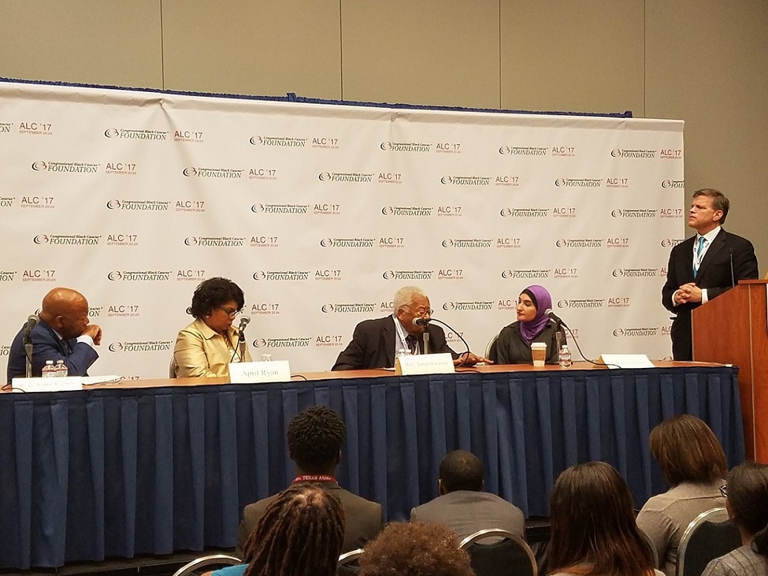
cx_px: 384
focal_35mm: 26
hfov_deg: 67.3
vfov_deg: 53.1
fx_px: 577
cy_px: 288
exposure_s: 1/40
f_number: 1.7
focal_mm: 4.2
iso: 160
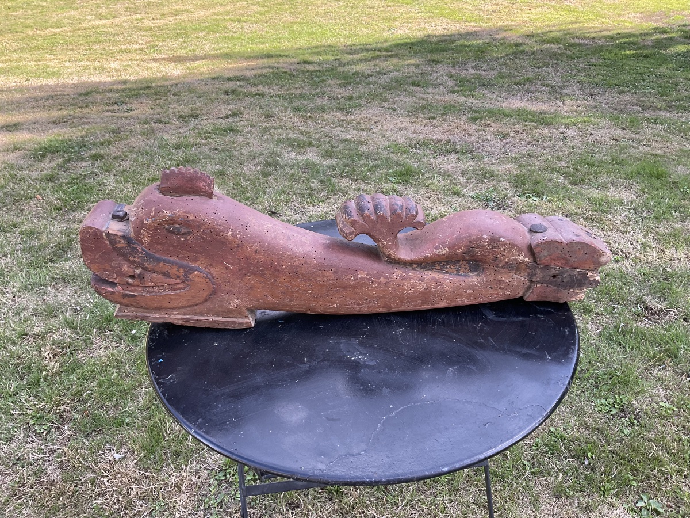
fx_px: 578
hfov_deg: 61.7
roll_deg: +0.6
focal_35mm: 29
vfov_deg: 48.2
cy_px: 259
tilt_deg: -29.8
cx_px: 345
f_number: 1.8
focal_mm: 3
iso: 16
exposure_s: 1/126
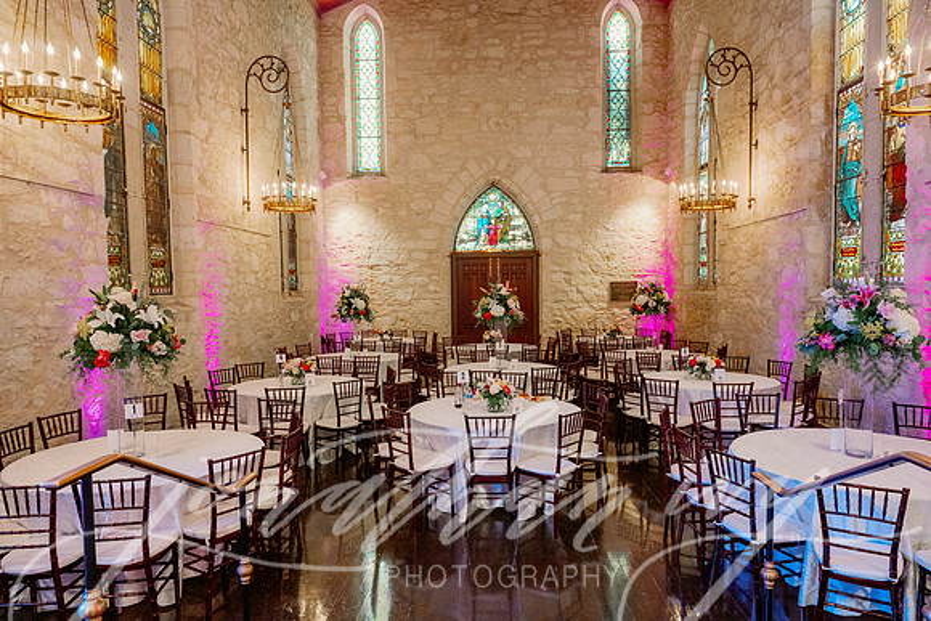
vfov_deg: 53.2
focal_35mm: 24
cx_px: 466
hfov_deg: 73.7
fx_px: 621
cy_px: 310
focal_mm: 24
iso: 1250
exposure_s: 1/60
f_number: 5.6
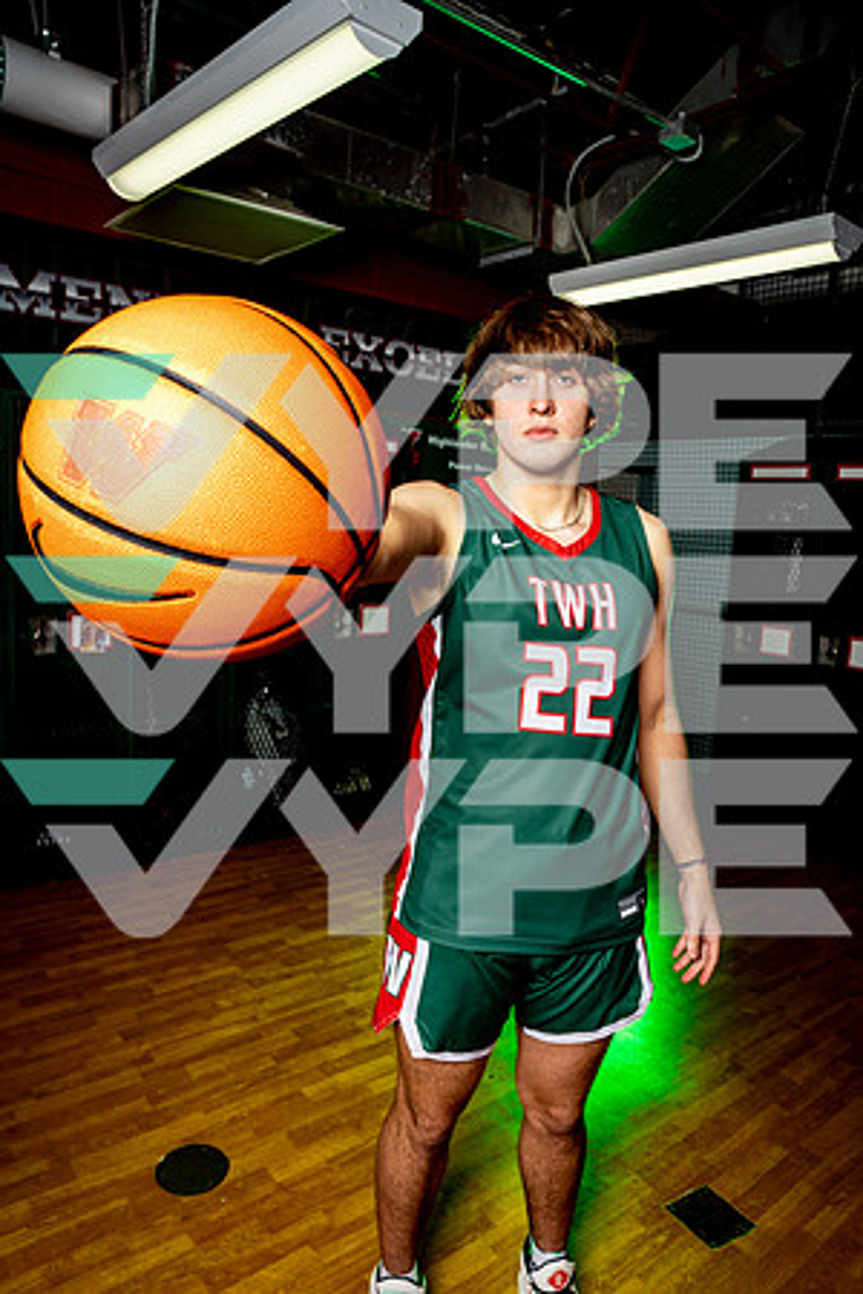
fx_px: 899
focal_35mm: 25
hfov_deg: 51.3
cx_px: 432
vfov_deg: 71.5
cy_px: 647
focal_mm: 25
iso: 200
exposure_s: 1/200
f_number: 8
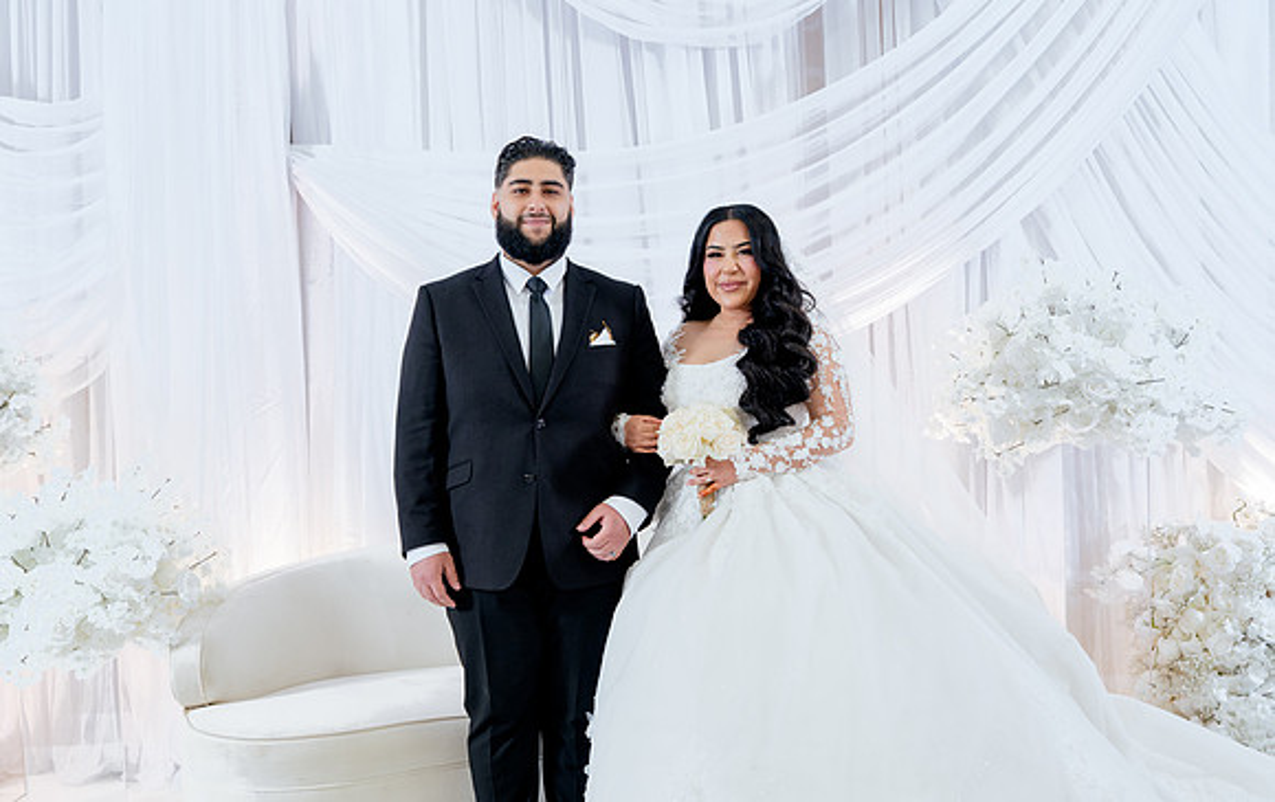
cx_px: 574
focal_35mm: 32
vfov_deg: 39.9
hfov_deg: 60.0
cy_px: 472
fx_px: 1102
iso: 800
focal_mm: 28
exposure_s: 1/160
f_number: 2.8
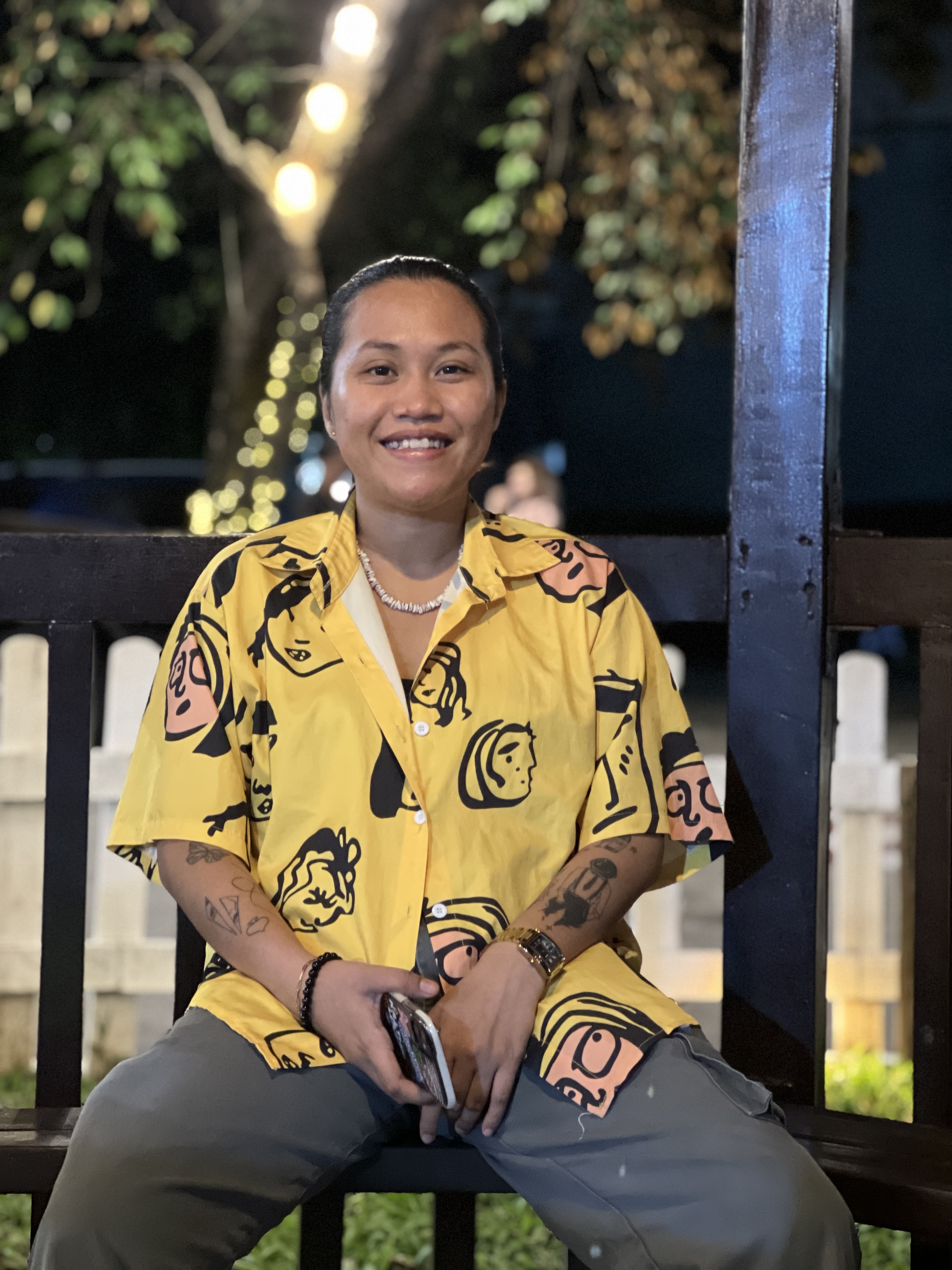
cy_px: 635
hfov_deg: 19.1
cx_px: 476
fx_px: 2824
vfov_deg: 25.3
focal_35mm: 77
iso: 640
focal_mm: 9
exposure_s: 1/15
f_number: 2.8
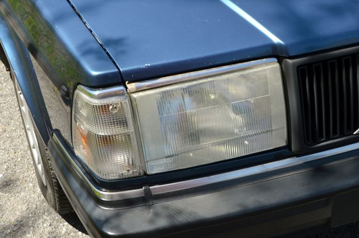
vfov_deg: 21.5
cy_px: 119
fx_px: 627
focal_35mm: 63
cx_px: 180
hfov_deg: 32.0
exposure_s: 1/250
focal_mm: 42
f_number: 8
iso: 160
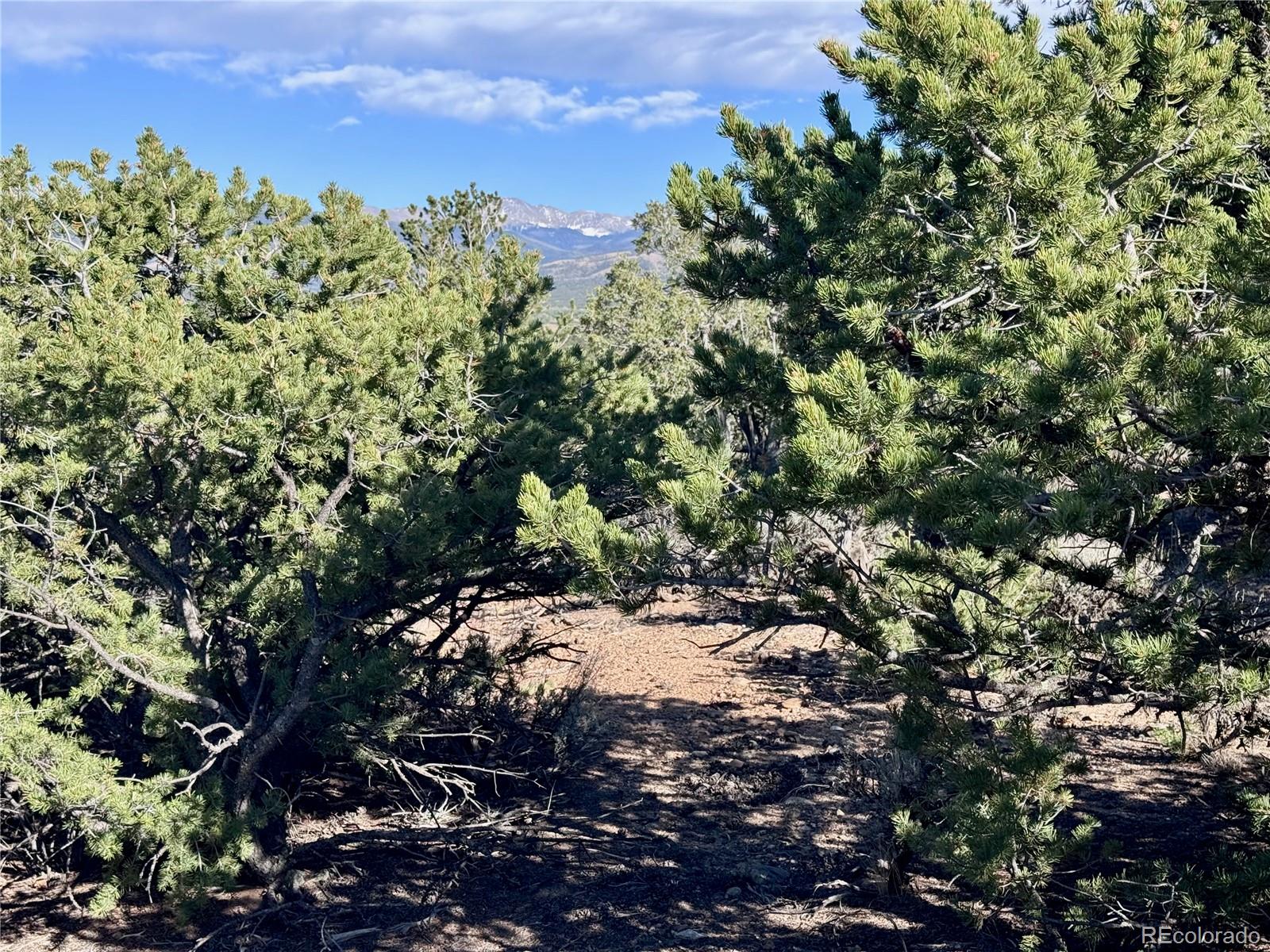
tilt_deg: -6.4
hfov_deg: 39.7
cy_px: 476
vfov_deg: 30.3
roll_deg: -0.4
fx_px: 1761
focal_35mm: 48
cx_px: 635
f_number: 1.78
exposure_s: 1/2415
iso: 64
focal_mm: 6.76
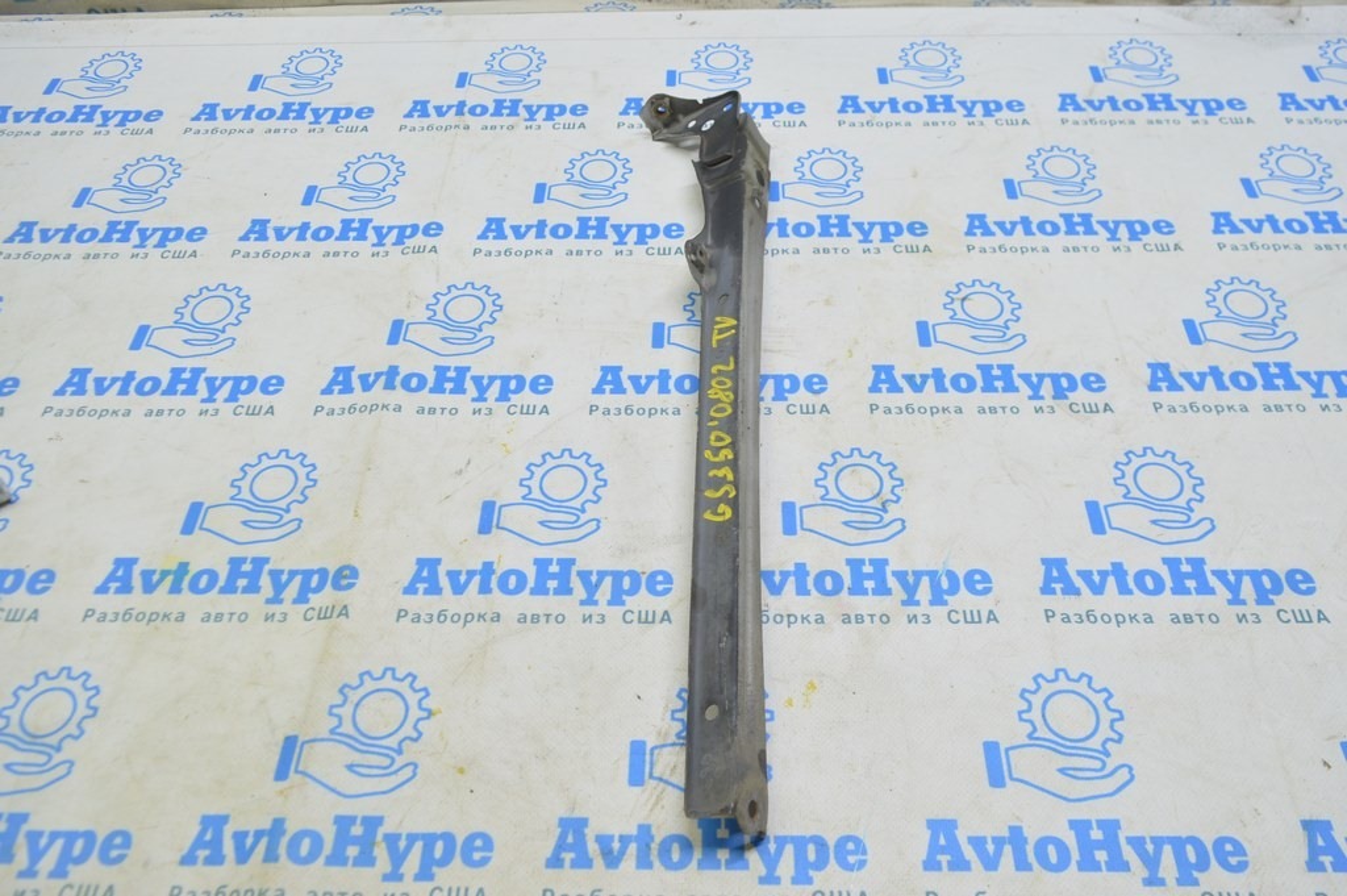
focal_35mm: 27
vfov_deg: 47.9
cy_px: 448
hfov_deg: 67.4
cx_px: 674
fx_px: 1009
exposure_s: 1/20
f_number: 5.6
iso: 400
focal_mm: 18
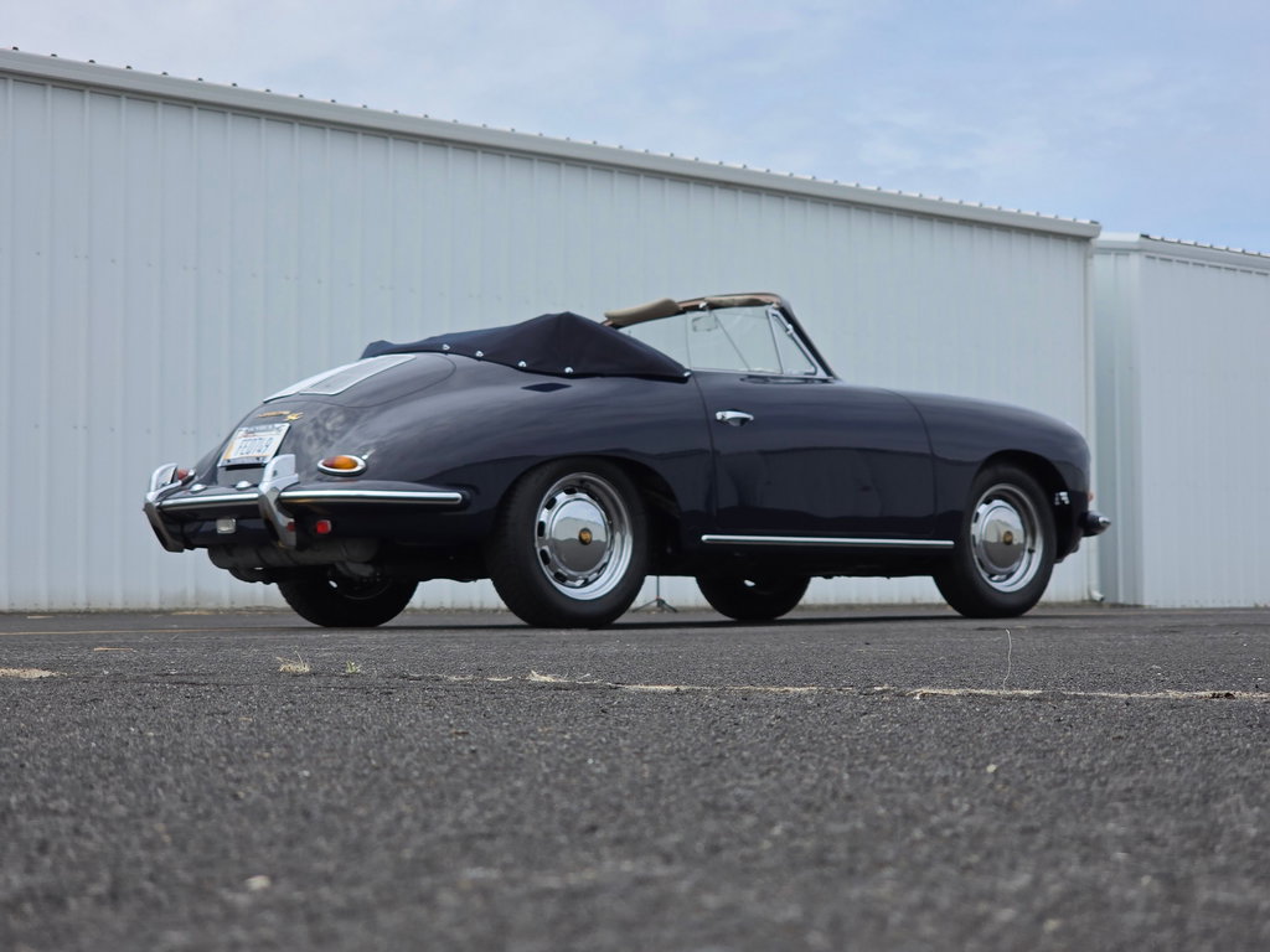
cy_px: 476
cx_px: 635
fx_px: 2531
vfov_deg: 21.3
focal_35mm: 69
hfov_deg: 28.2
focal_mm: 7.9
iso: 50
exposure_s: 1/2517
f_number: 2.4
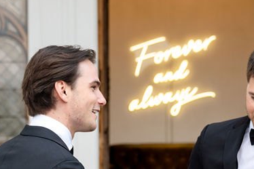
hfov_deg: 16.3
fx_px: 889
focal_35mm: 126
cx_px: 154
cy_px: 201
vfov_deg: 10.7
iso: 400
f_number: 2.8
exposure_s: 1/200
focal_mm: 45
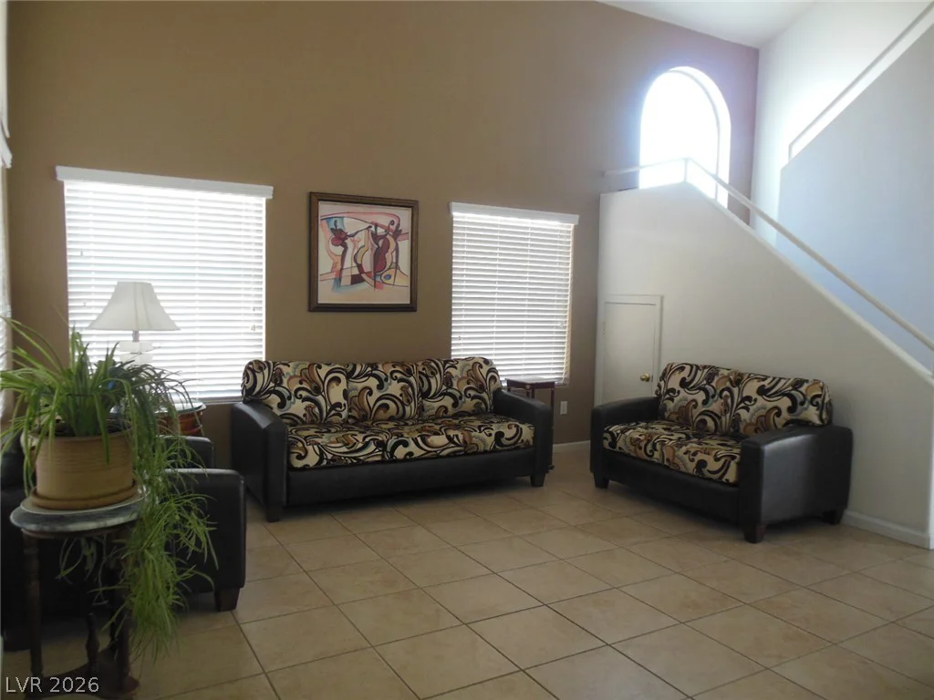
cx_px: 467
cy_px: 350
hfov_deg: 69.4
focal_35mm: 25
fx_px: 675
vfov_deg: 54.9
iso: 200
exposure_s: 1/30
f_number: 3.2
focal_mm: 4.5
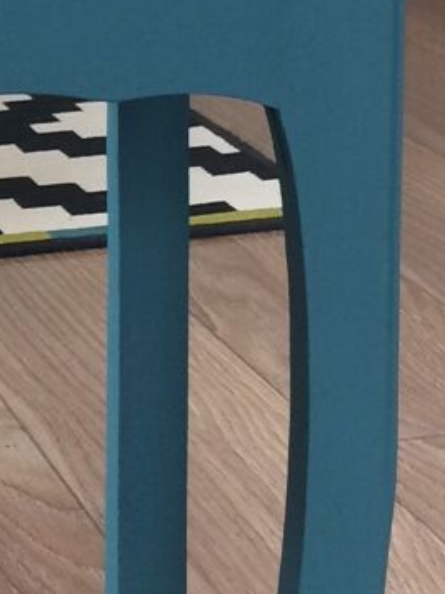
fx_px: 2280
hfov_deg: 10.7
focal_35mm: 133
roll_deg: +3.8
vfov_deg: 14.6
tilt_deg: -12.8
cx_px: -255
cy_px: 32
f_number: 2.2
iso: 40
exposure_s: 1/40
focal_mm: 4.15
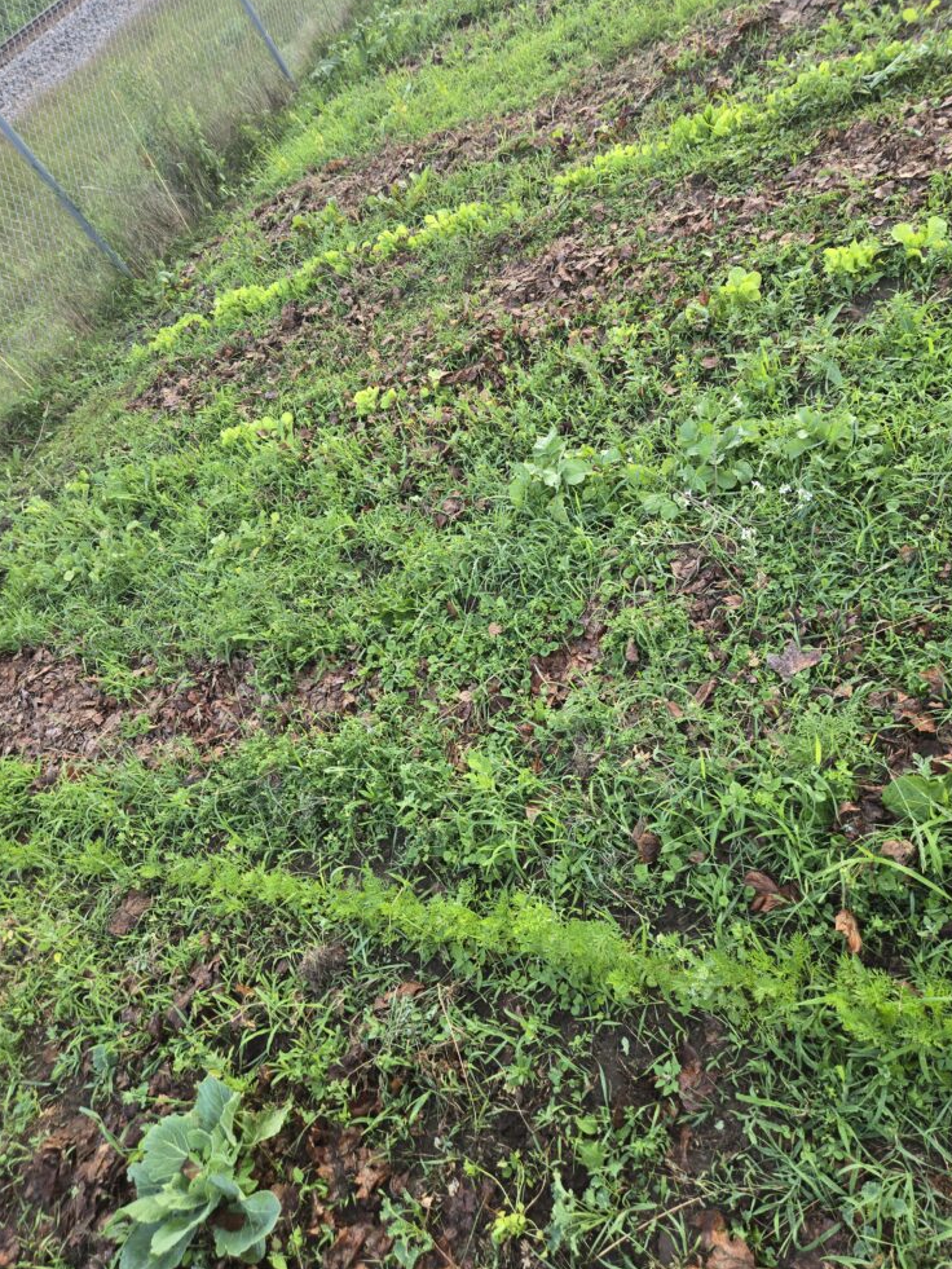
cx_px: 489
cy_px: 609
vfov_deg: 71.6
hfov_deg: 56.8
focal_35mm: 24
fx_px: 880
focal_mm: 5.4
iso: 32
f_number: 1.8
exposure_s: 1/60
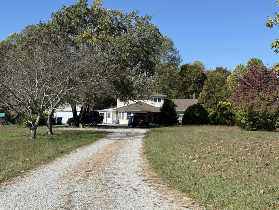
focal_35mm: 48
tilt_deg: +1.9
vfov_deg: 30.3
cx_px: 140
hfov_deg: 39.7
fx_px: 387
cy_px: 105
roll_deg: -1.6
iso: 80
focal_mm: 6.76
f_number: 1.78
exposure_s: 1/4878
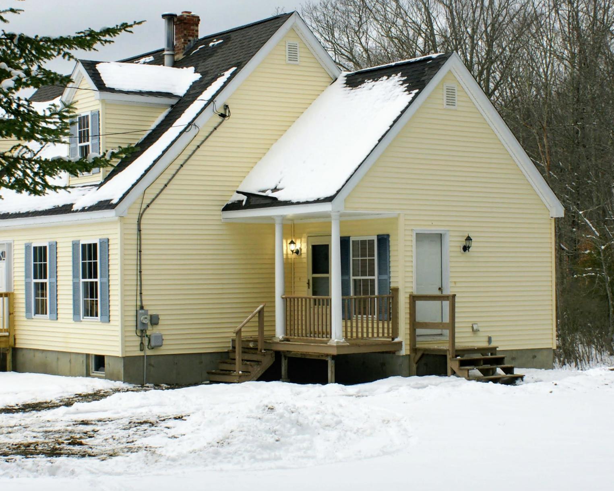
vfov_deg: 21.3
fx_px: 1308
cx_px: 327
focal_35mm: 72
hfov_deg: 26.4
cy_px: 259
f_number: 7.1
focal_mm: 26
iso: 200
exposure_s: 1/60
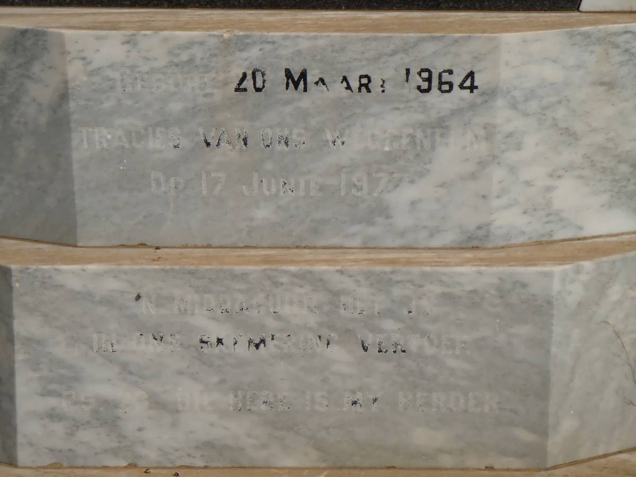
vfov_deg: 11.1
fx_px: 2444
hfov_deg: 14.8
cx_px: 318
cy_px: 238
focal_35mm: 133
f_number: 9.2
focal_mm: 24
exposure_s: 1/800
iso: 200
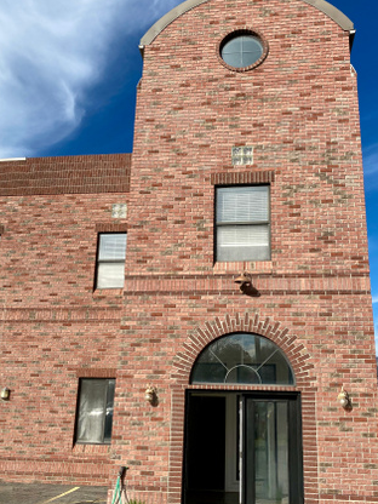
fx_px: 437
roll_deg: -0.4
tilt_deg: +15.8
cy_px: 274
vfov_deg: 59.9
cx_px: 211
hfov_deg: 46.7
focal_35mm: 30
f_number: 1.8
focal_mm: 4.25
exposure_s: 1/2463
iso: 32
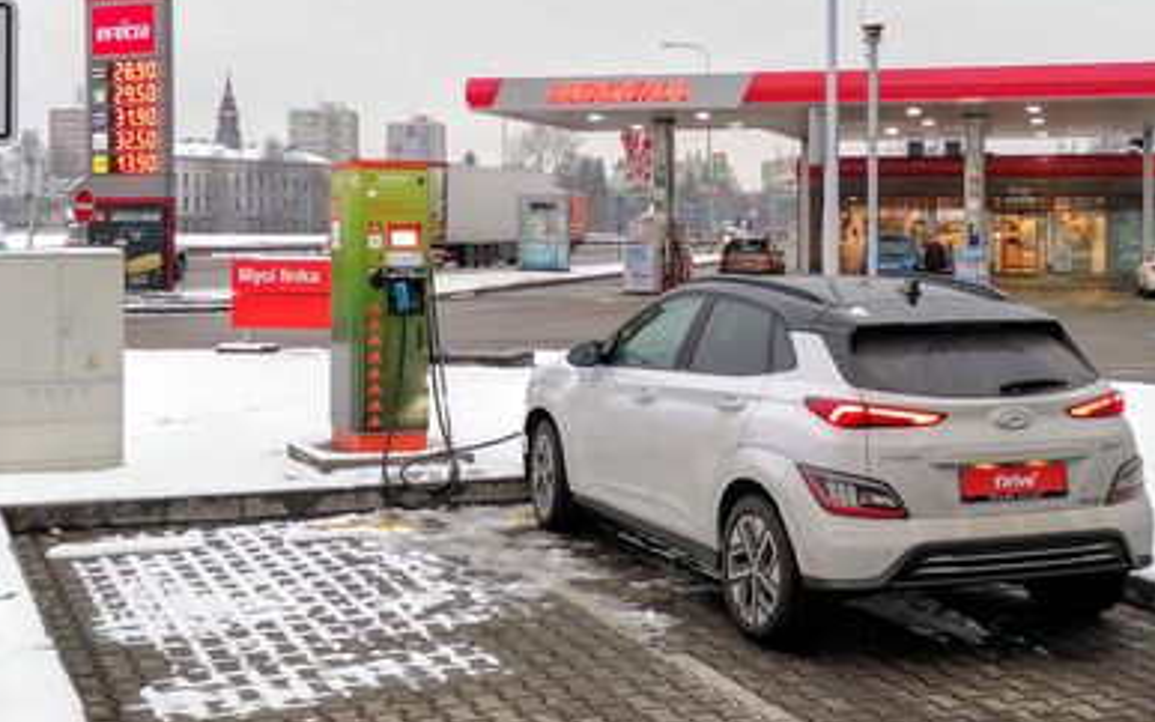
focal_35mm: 57
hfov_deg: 35.7
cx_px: 582
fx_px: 1794
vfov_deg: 22.7
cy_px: 254
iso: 100
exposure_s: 3
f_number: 1.8
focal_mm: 5.3
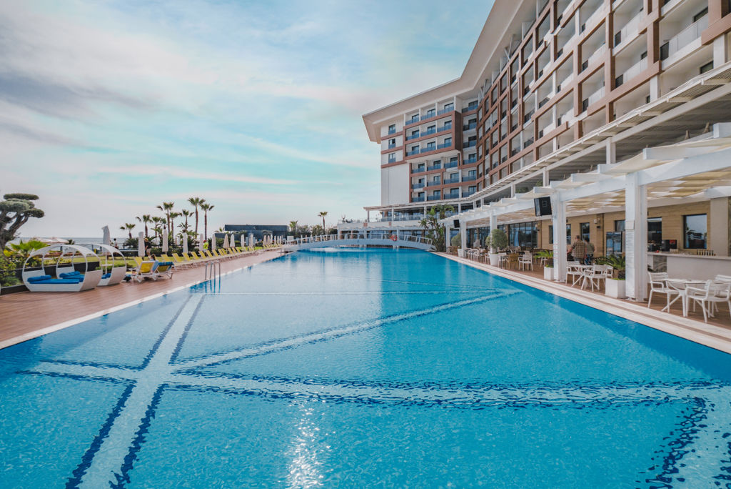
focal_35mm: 15
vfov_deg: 77.4
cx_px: 366
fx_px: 305
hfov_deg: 100.4
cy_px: 244
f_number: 9
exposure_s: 1/500
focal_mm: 10
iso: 640
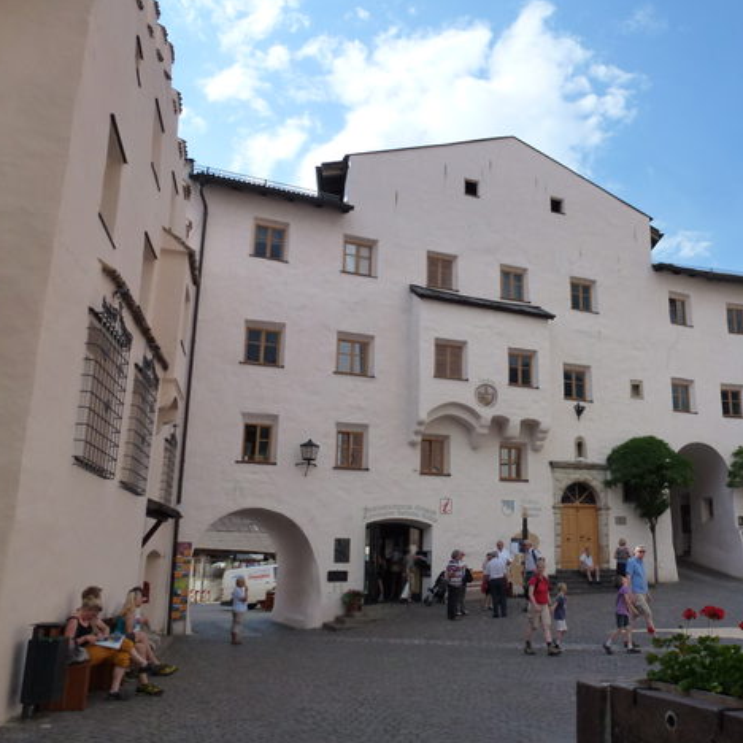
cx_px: 491
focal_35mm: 29
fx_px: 704
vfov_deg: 55.6
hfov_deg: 54.6
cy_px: 378
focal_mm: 4.3
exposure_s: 1/800
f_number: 4
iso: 160
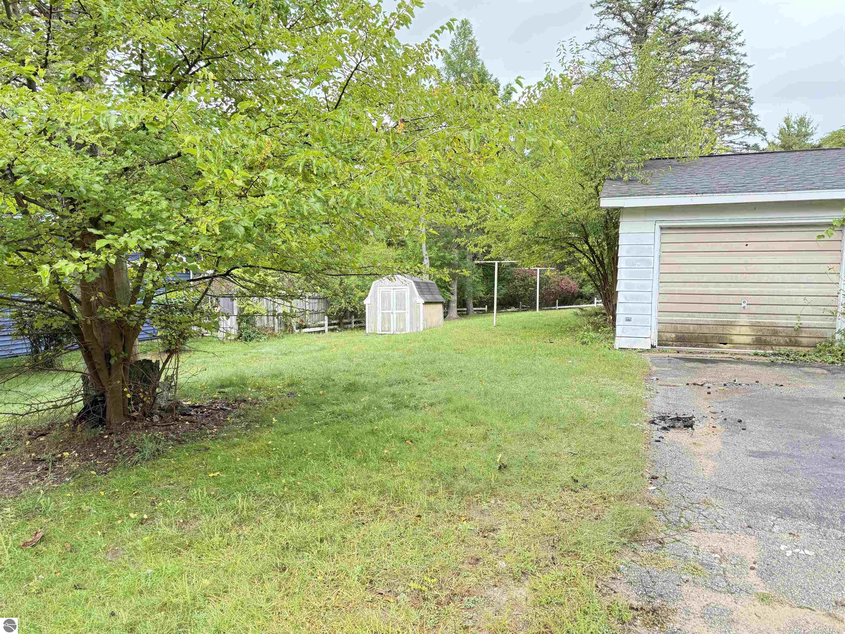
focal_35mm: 24
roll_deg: -0.3
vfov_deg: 56.8
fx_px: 586
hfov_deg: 71.6
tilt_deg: -5.4
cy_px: 317
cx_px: 422
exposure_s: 1/241
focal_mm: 6.76
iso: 160
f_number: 1.78
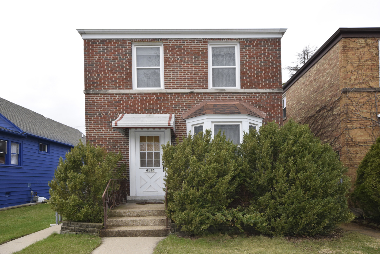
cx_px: 190
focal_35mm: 24
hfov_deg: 73.7
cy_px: 127
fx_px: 253
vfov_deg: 53.1
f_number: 16
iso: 800
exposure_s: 1/100
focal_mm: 16
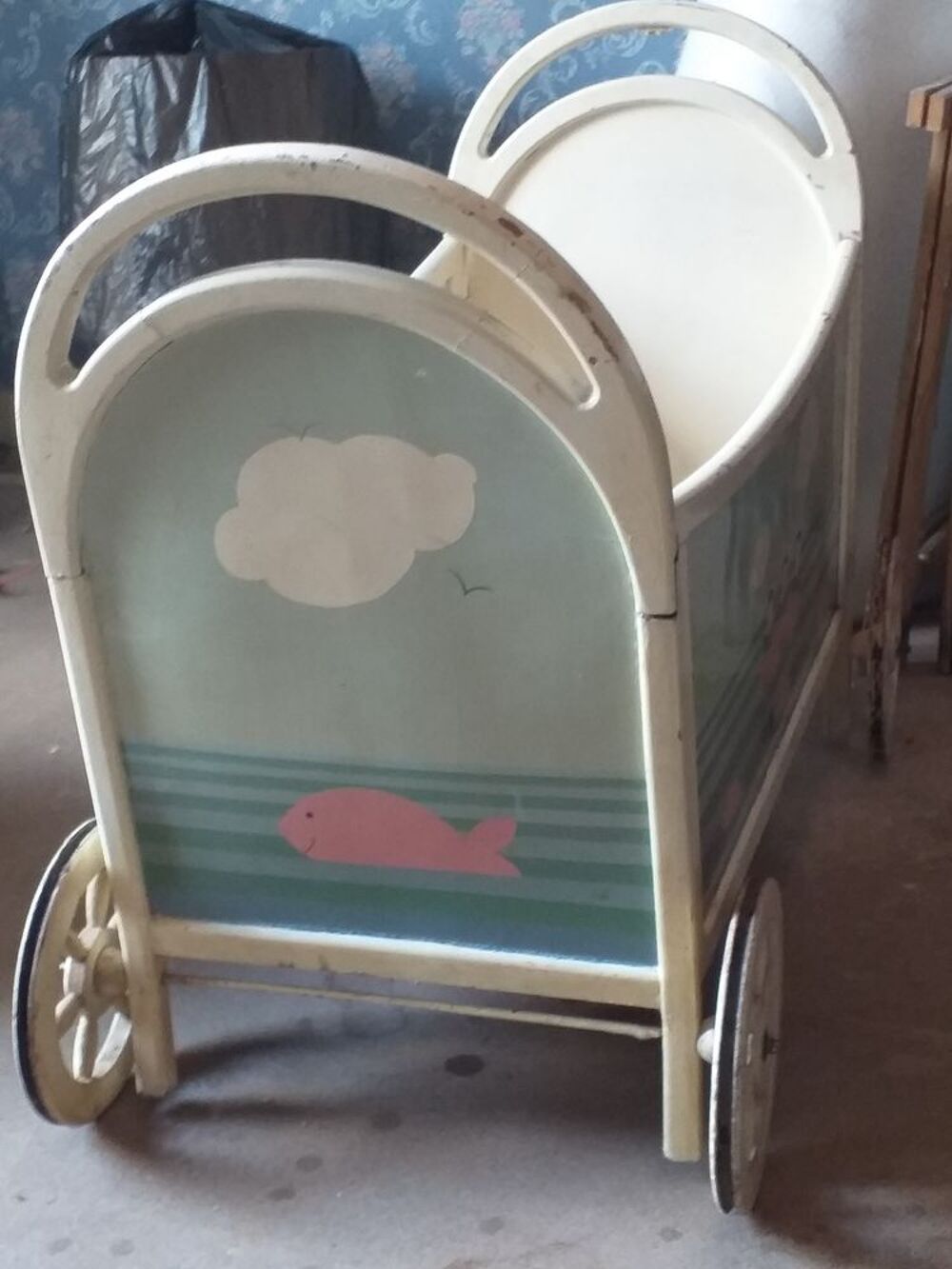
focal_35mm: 26
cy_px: 634
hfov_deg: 53.1
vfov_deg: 67.3
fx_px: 953
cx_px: 476
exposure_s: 1/50
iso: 200
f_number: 1.9
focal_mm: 3.6
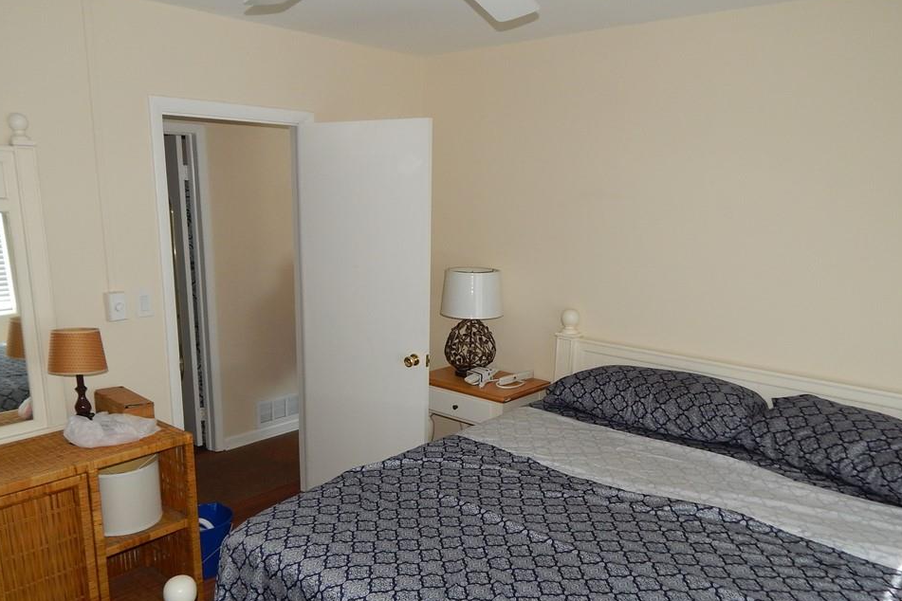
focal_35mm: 28
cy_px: 355
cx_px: 428
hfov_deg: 65.4
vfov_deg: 46.2
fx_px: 702
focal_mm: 4.5
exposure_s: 1/30
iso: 200
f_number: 3.1
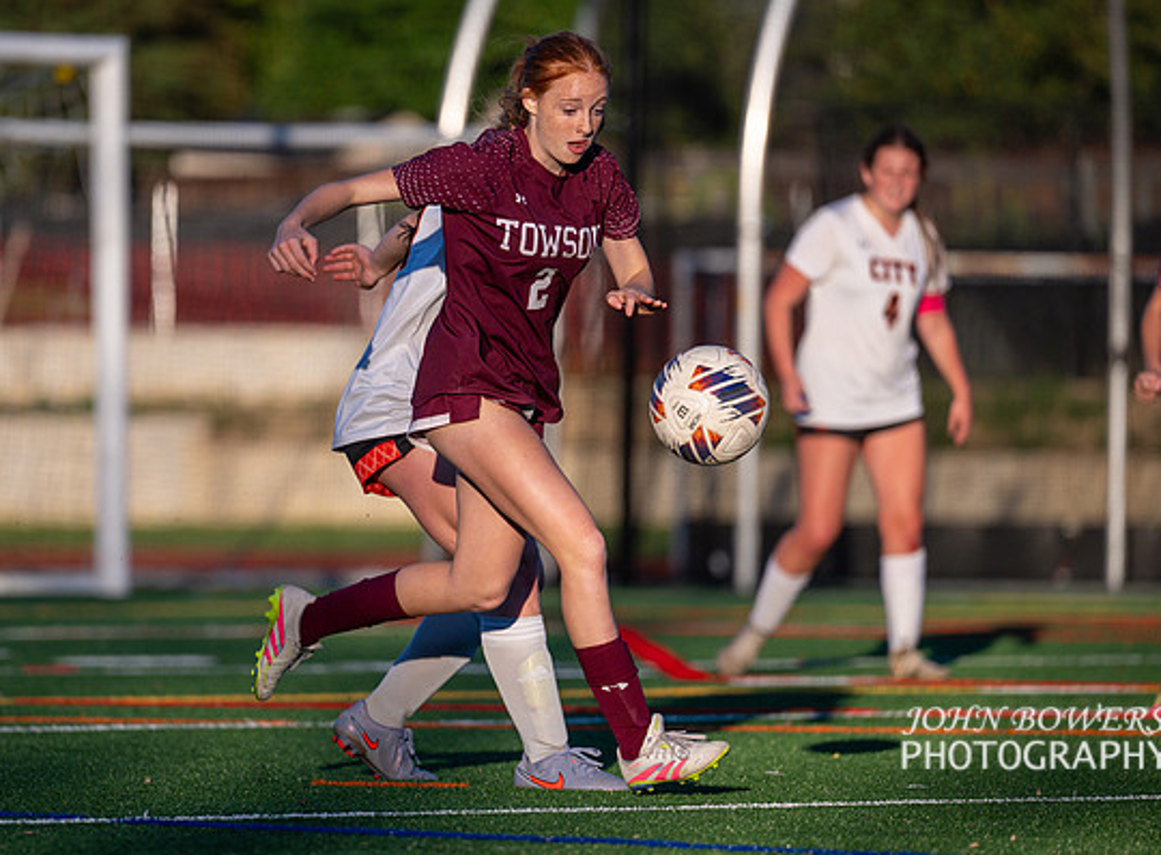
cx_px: 407
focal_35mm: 329
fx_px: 10966
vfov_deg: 4.5
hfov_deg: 6.1
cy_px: 371
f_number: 2.8
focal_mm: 200
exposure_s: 1/2000
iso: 110
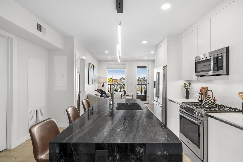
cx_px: 122
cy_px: 81
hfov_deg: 88.4
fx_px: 125
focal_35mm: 18
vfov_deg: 65.9
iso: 64
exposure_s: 1/4
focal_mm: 18.5
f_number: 5.6
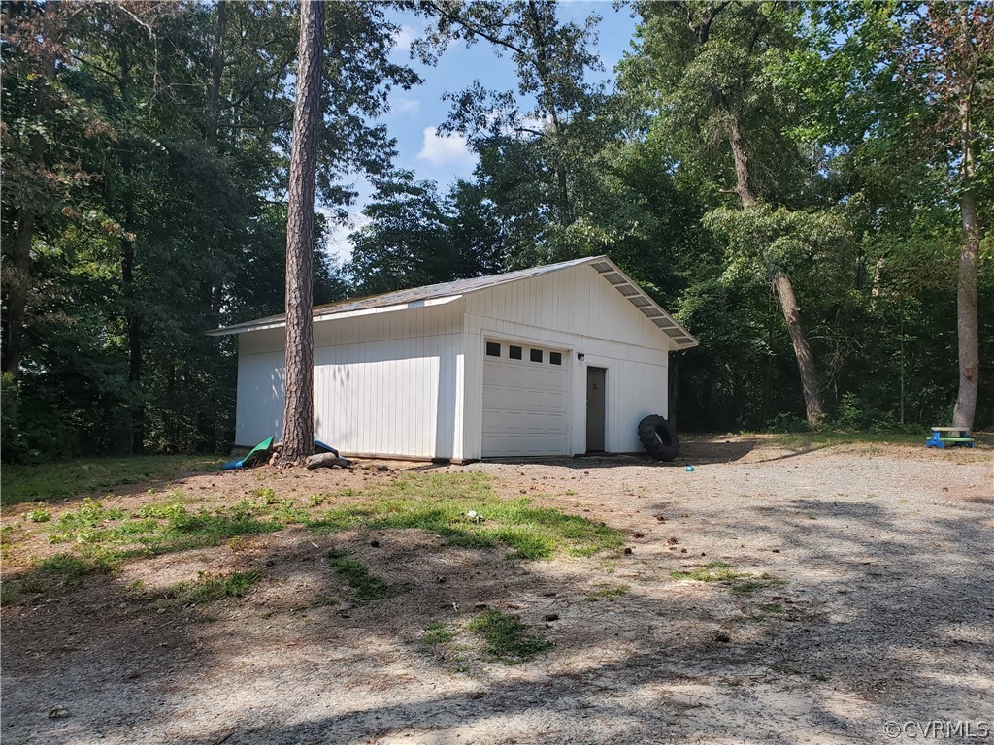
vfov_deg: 53.1
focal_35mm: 26
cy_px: 372
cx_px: 497
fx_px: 747
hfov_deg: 67.3
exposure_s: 1/1013
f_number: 2.4
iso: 50
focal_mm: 4.3
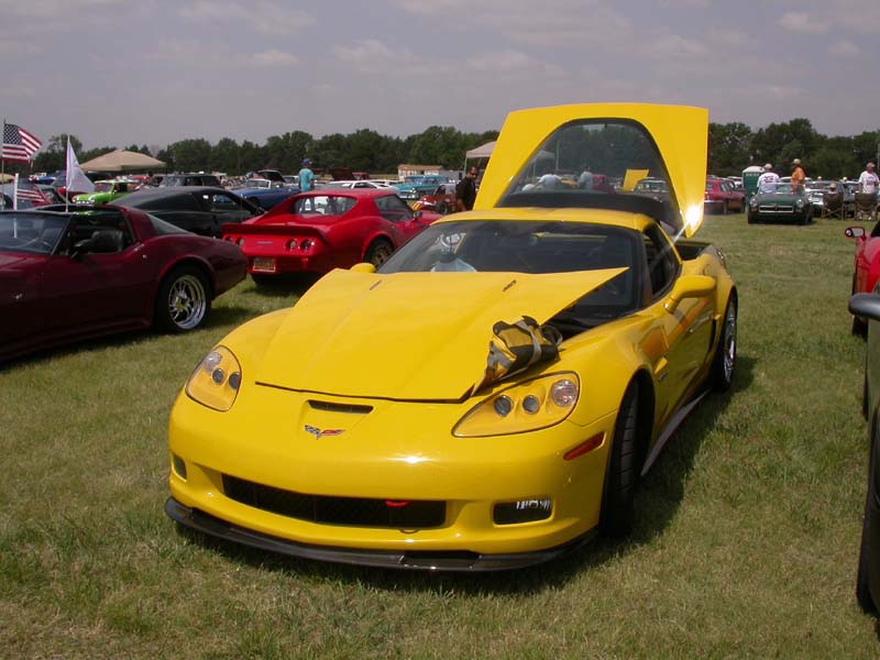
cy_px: 330
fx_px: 966
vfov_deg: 37.7
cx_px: 440
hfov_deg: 49.0
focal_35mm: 38
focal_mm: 7.85
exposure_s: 1/663
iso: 100
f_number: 7.5
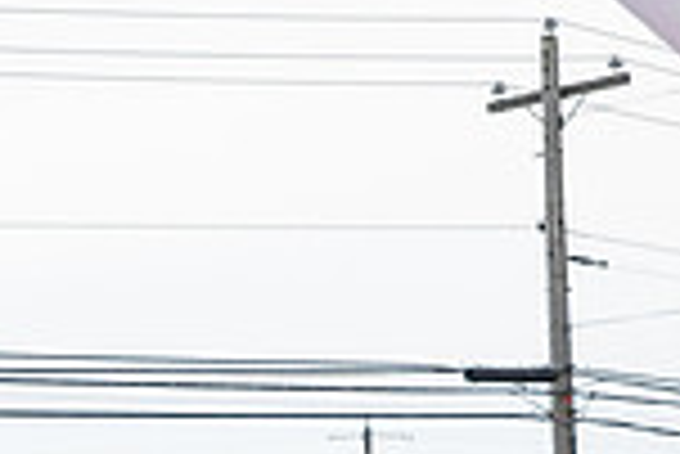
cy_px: 625
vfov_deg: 4.9
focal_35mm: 279
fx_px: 5275
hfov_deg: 7.3
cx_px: -80
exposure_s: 1/4000
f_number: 4
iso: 800
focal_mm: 60
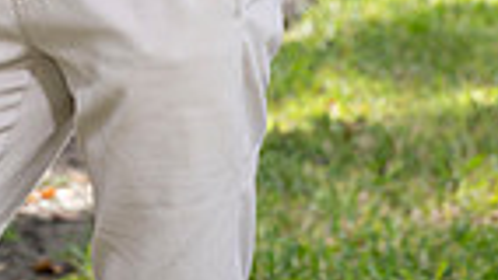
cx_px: 98
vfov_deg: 3.0
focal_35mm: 397
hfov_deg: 5.4
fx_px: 5244
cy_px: -486
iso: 400
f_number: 7.1
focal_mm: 120
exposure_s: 1/160
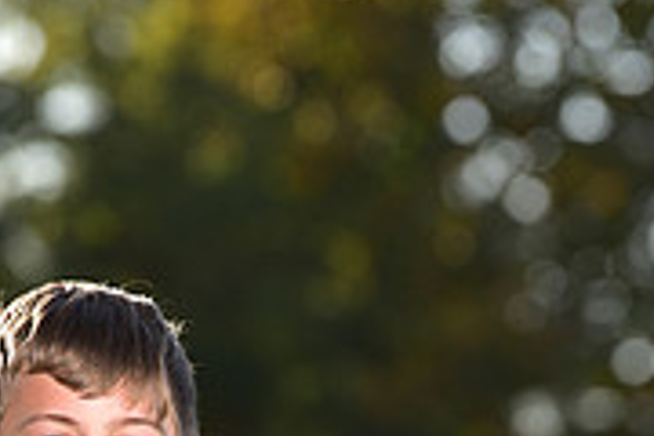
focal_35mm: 645
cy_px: 825
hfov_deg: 3.2
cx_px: 85
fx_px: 11717
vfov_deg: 2.1
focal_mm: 200
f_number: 5.6
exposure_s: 1/200
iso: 100
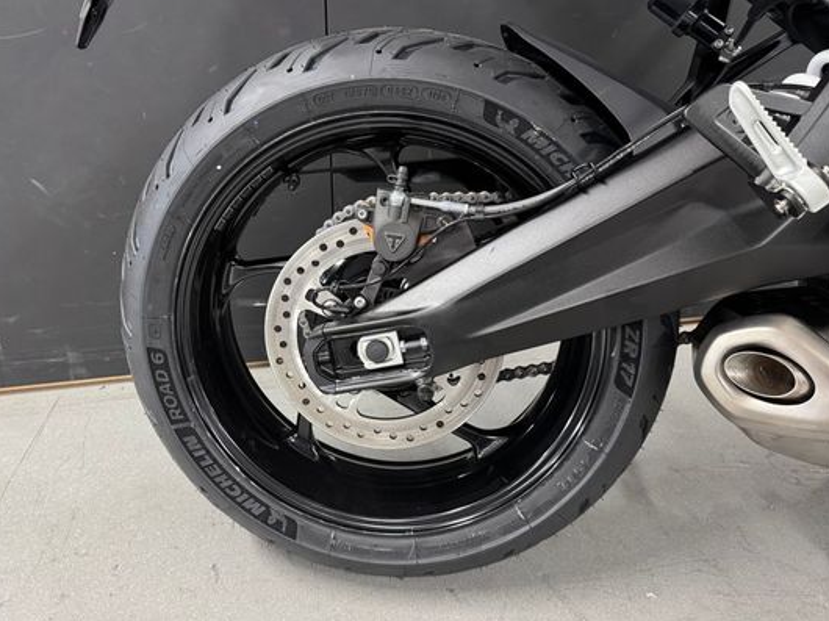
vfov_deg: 48.2
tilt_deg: -23.3
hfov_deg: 61.5
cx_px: 360
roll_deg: +1.4
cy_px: 300
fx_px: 694
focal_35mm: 29
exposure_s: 1/50
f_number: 1.78
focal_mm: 6.76
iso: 320
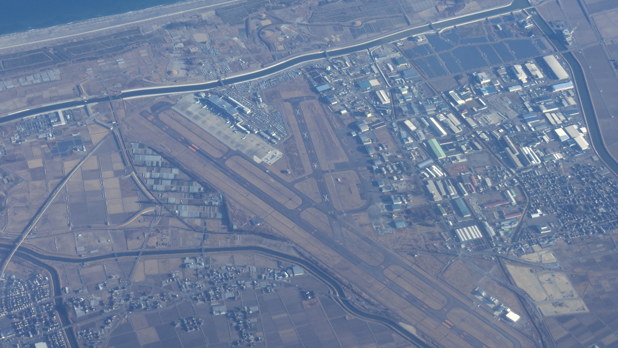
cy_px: 133
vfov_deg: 11.9
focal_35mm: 102
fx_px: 1672
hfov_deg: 20.9
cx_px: 308
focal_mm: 16.5
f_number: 5.6
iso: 80
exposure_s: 1/160
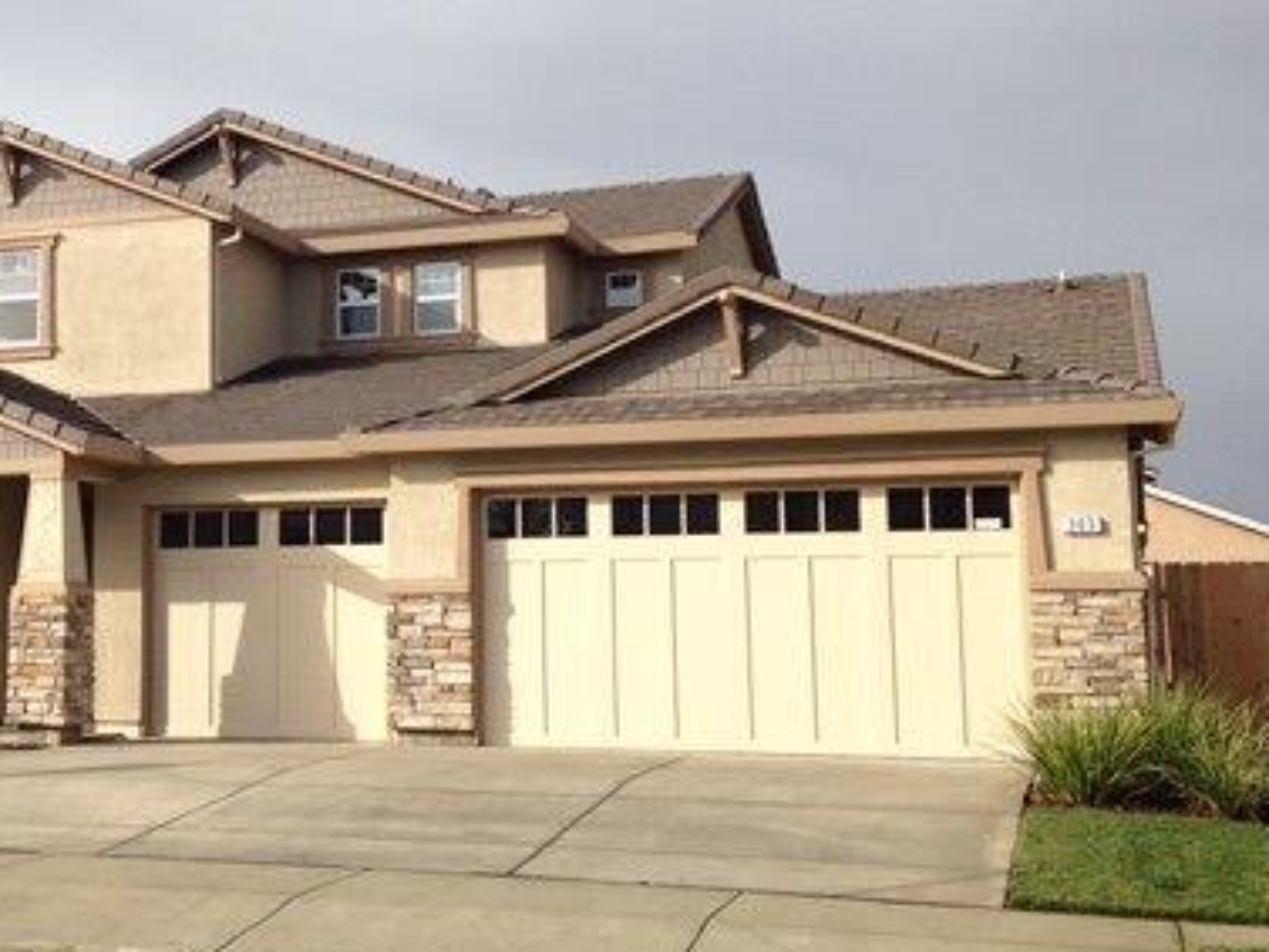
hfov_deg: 33.6
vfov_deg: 26.1
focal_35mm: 56
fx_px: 2054
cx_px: 303
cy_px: 431
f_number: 2.4
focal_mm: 4.12
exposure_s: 1/1323
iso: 50
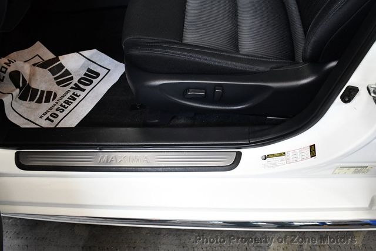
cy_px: 126
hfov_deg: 53.1
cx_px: 188
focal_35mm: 36
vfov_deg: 36.9
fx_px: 376
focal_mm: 18
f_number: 3.5
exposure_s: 1/125
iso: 1600
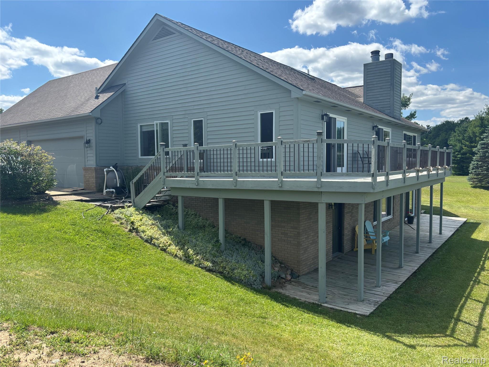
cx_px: 244
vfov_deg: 53.1
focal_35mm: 26
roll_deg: +0.2
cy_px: 184
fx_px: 367
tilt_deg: -4.2
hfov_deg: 67.3
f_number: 1.6
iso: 50
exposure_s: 1/2024
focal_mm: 5.96
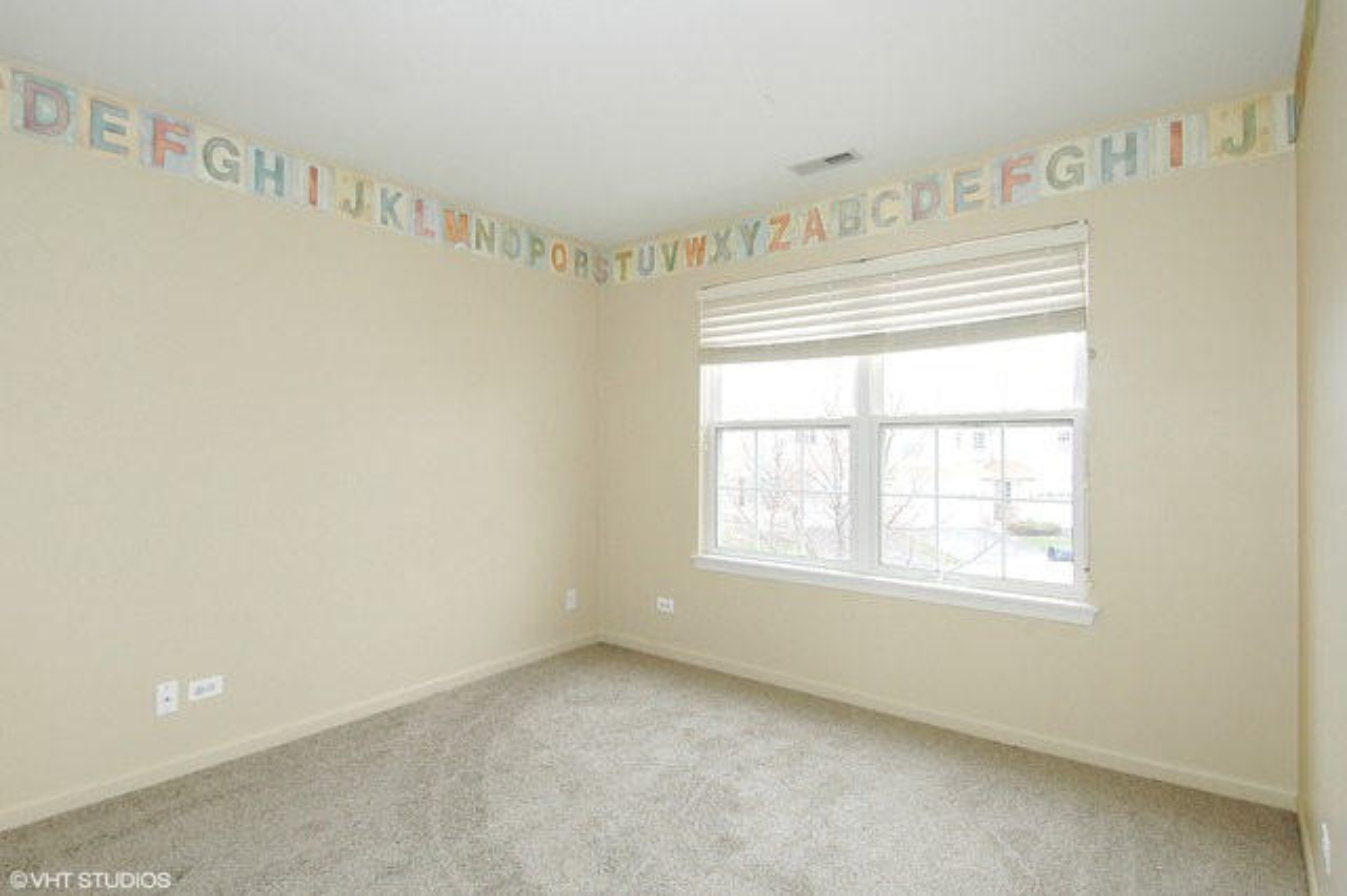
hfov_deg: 90.0
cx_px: 674
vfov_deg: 67.3
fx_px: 673
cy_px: 448
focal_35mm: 18
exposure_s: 1/80
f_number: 8
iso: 800
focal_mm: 12
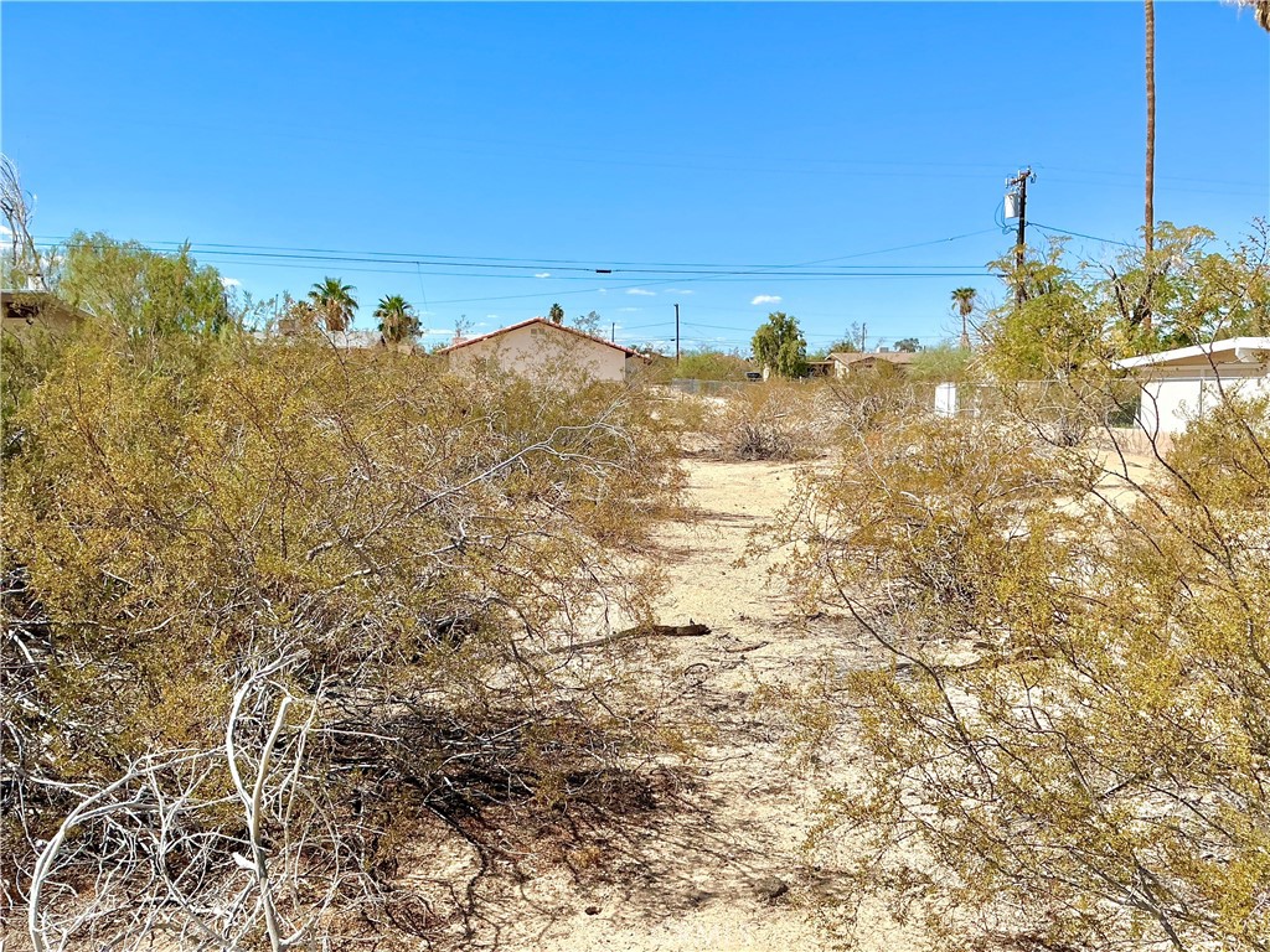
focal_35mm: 29
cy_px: 476
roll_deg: +0.4
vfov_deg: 48.2
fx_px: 1064
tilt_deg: -4.3
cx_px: 635
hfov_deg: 61.7
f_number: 1.8
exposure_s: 1/2538
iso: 25
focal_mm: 3
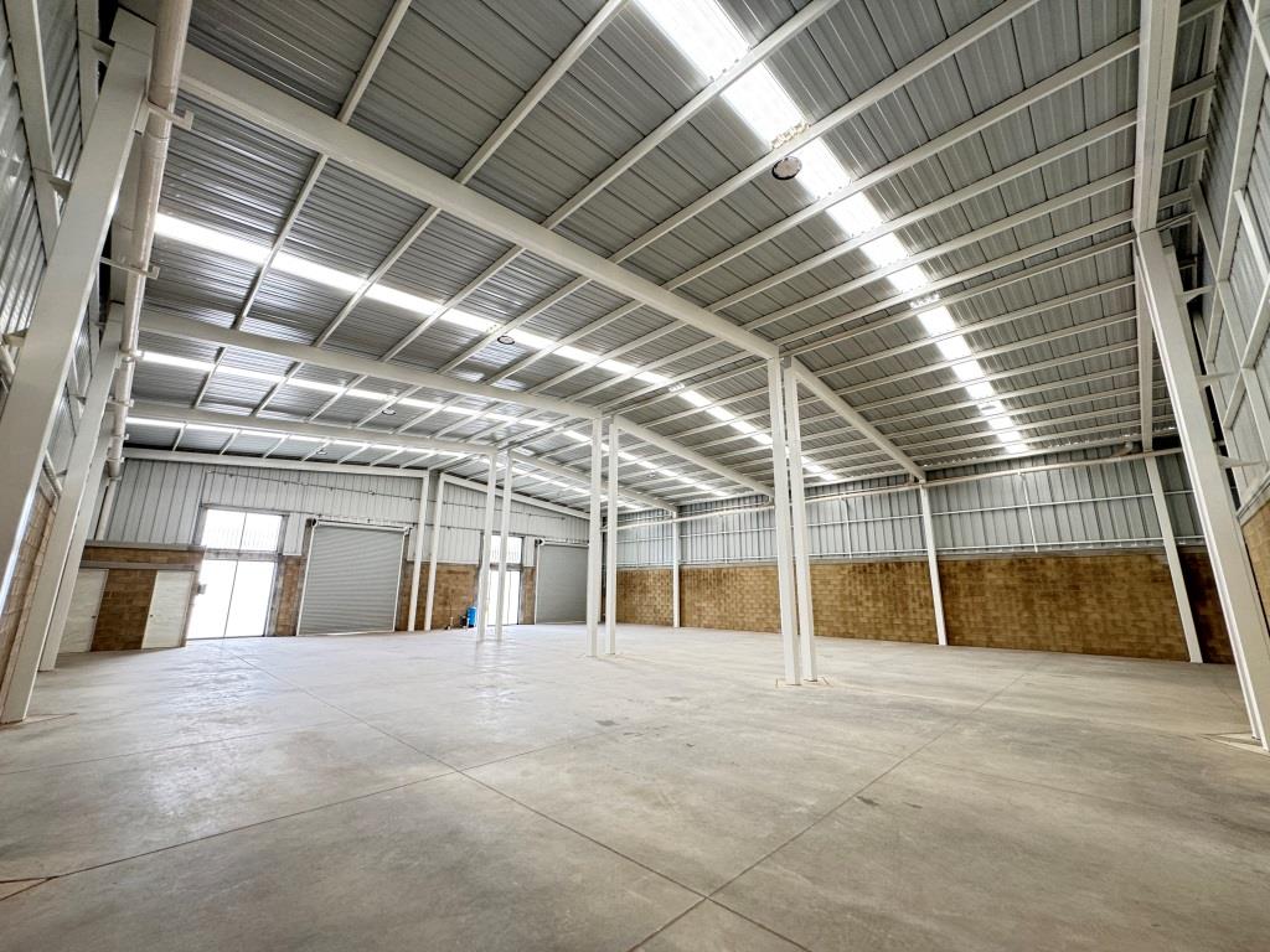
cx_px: 635
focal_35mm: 14
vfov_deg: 85.7
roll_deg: -0.3
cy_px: 476
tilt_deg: +13.6
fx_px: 514
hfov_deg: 102.1
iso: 160
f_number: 2.2
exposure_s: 1/99
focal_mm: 2.22
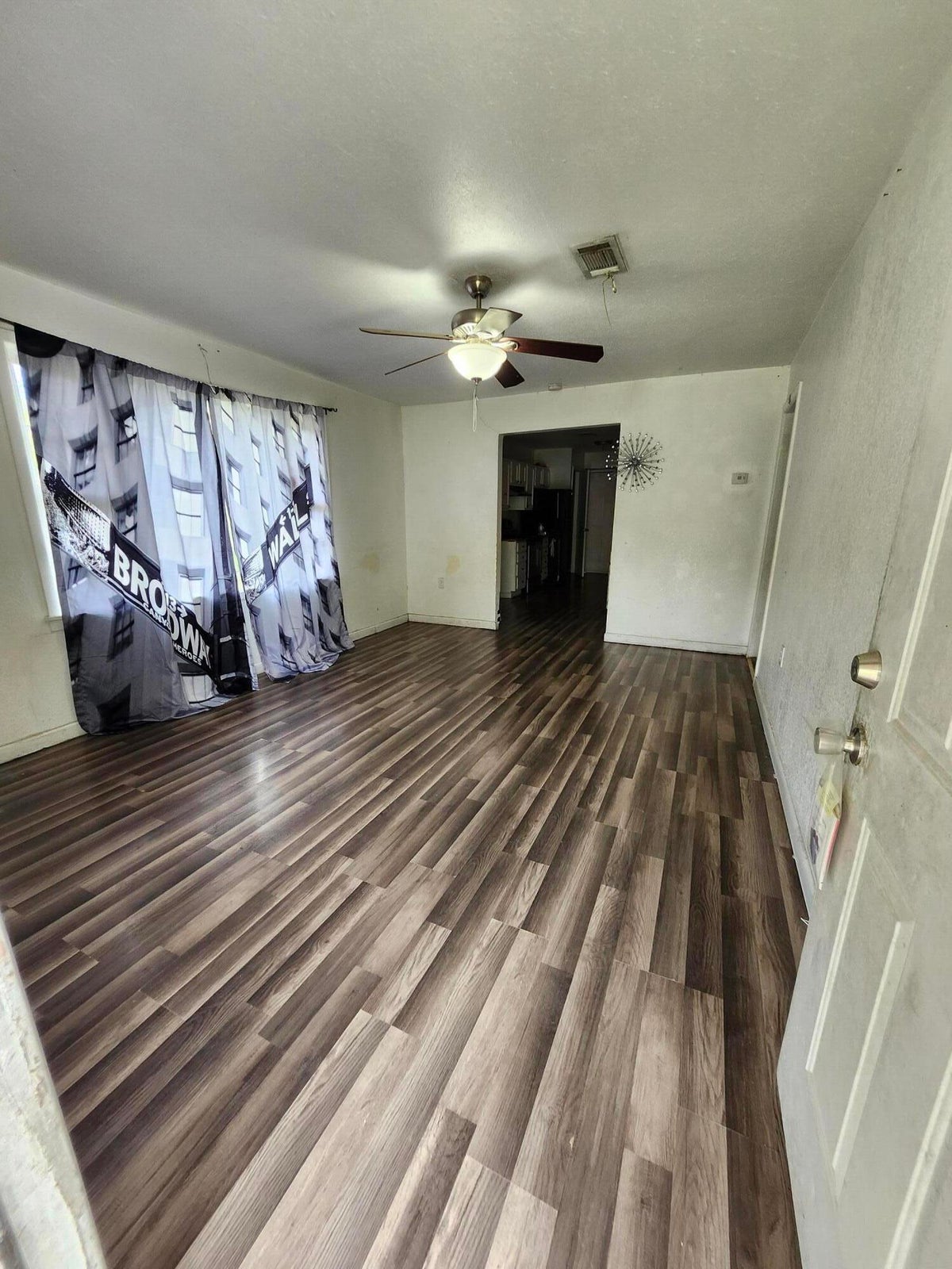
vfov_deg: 106.2
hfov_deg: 89.9
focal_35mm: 13
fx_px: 477
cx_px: 476
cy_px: 634
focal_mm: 1.74
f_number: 2.2
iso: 160
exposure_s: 1/60
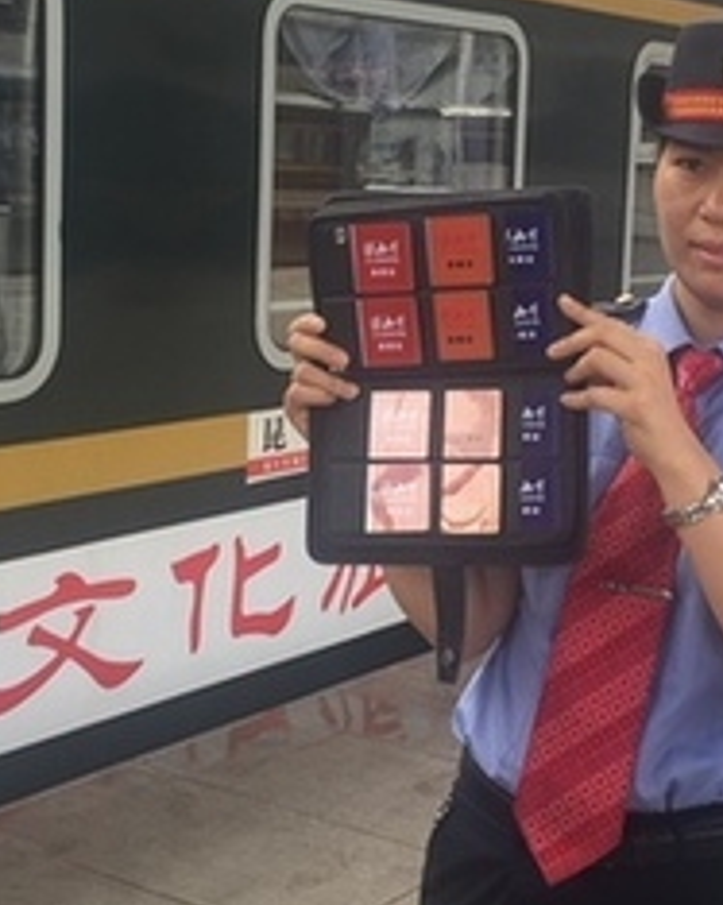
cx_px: 512
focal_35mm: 65
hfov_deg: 23.3
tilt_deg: -7.3
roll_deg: -4.2
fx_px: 1740
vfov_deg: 29.1
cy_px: 414
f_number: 2.2
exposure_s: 1/115
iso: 32
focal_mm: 4.15
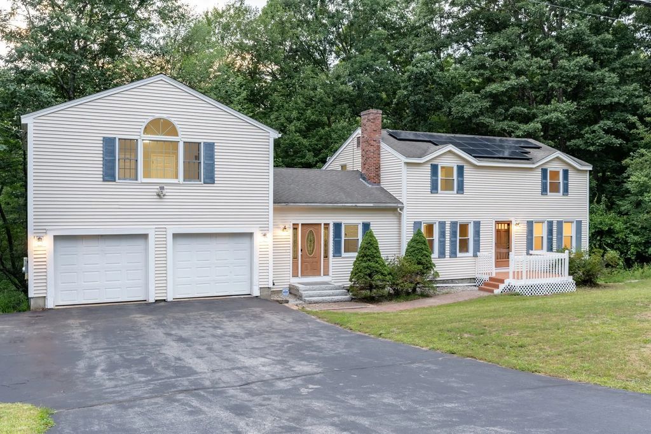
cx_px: 326
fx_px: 578
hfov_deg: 58.7
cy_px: 217
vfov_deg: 41.1
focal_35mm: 32
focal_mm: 32
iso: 100
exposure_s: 1/4
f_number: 8
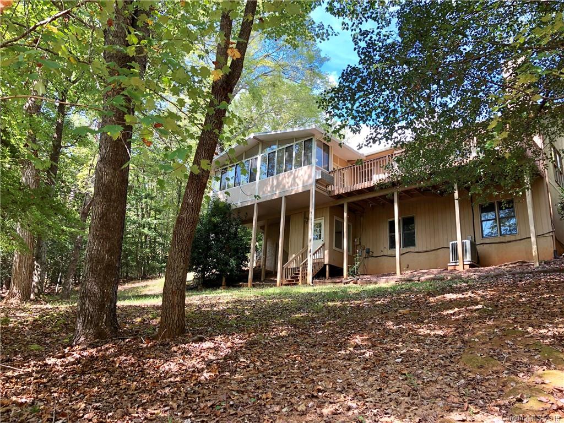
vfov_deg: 49.7
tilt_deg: +19.4
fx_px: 456
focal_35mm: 28
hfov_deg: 63.4
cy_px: 212
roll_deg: -3.5
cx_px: 282
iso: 25
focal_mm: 4
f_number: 1.8
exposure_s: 1/120
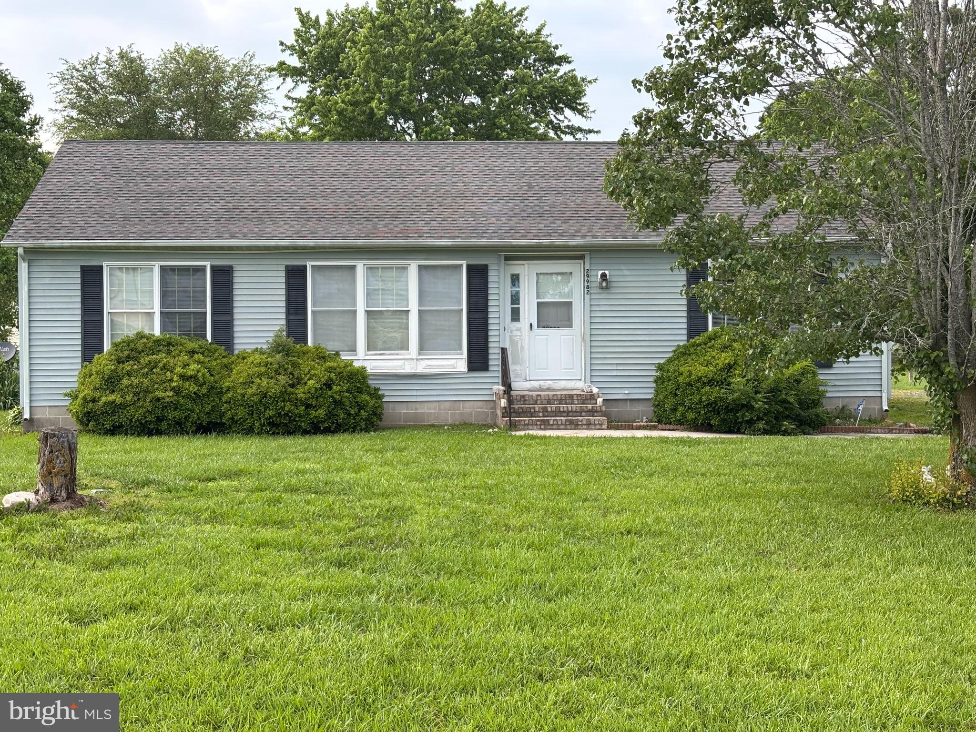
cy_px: 366
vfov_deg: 28.0
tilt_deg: -0.5
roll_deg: -0.2
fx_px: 1466
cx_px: 488
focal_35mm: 52
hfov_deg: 36.8
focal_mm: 5.96
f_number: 1.6
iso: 32
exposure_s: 1/533
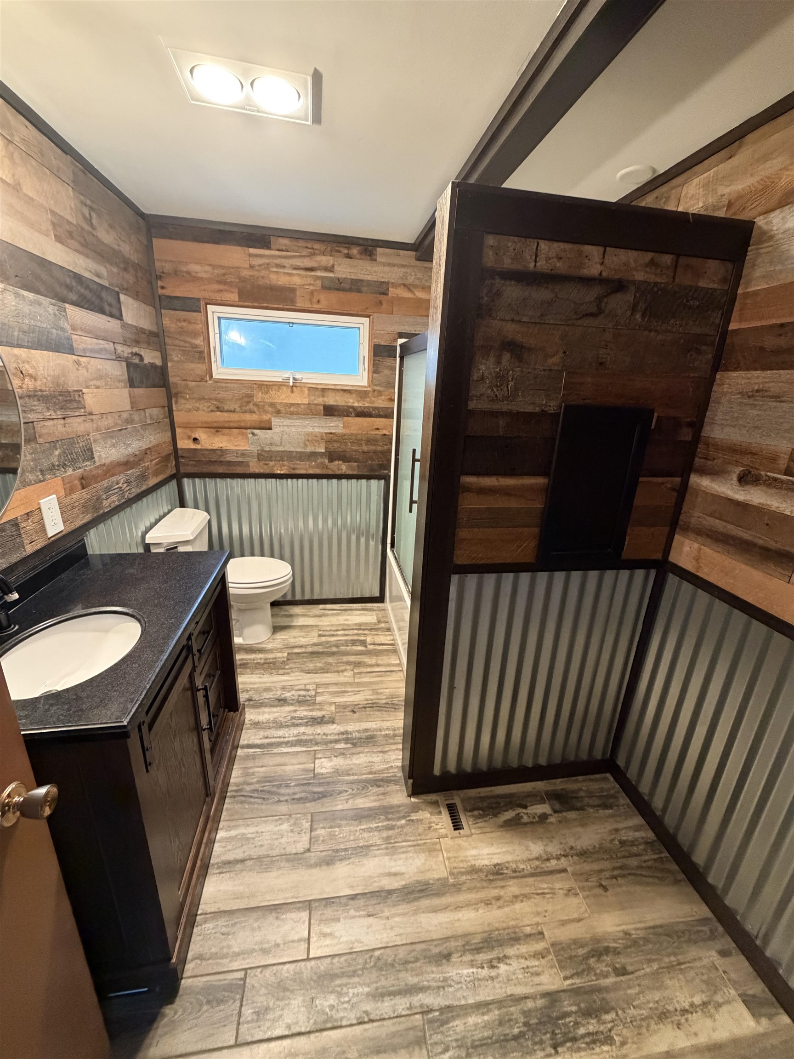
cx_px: 397
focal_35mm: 14
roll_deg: -2.4
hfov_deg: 85.7
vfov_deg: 102.1
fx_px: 428
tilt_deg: -18.3
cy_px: 530
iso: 640
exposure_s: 1/60
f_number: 2.2
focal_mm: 2.22
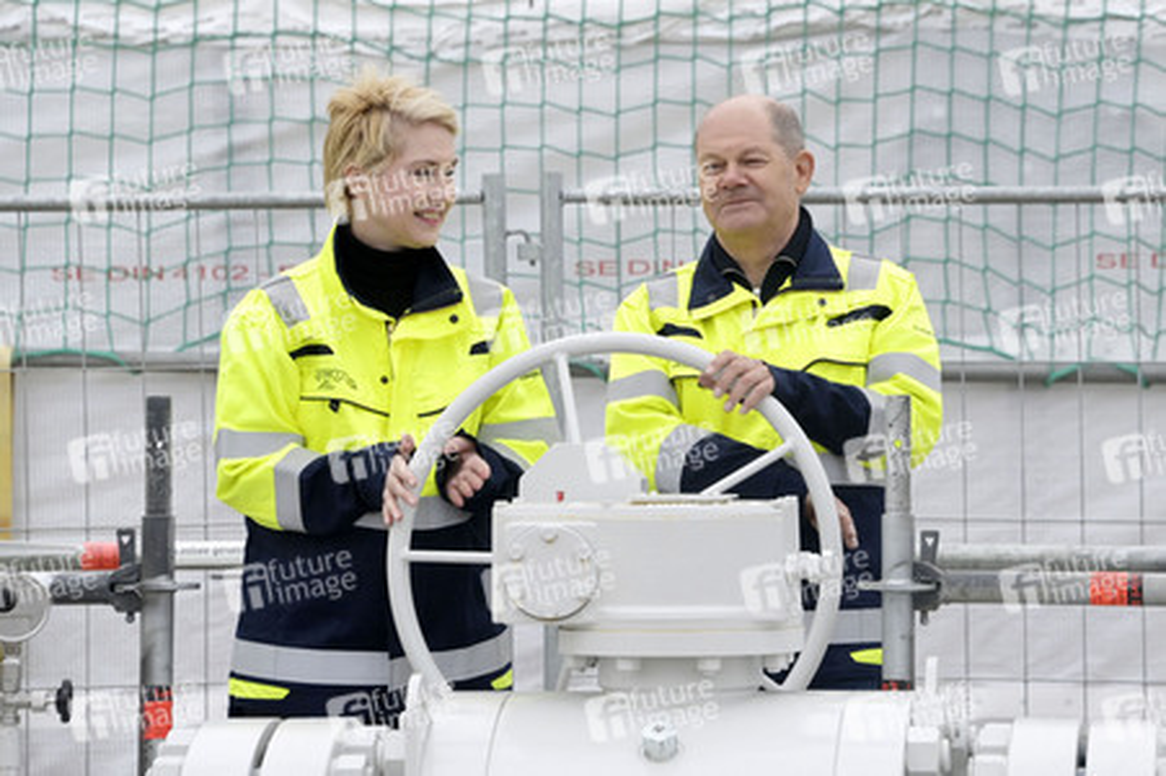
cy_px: 388
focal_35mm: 170
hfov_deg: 12.1
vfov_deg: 8.1
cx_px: 583
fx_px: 5502
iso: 4000
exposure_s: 1/400
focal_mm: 170
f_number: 6.3
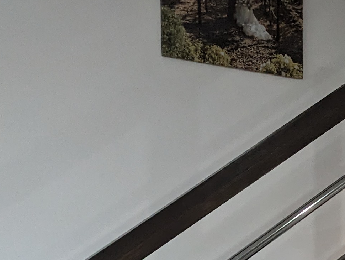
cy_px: 445
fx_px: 1008
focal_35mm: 101
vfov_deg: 13.4
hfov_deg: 17.1
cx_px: 556
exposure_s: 1/116
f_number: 1.85
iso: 1342
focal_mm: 6.81
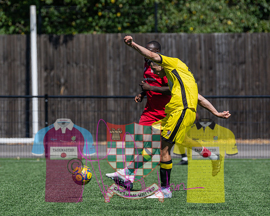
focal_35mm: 492
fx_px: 3928
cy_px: 119
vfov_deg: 3.1
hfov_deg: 3.9
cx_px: 97
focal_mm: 270
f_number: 4
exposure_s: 1/3200
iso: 320
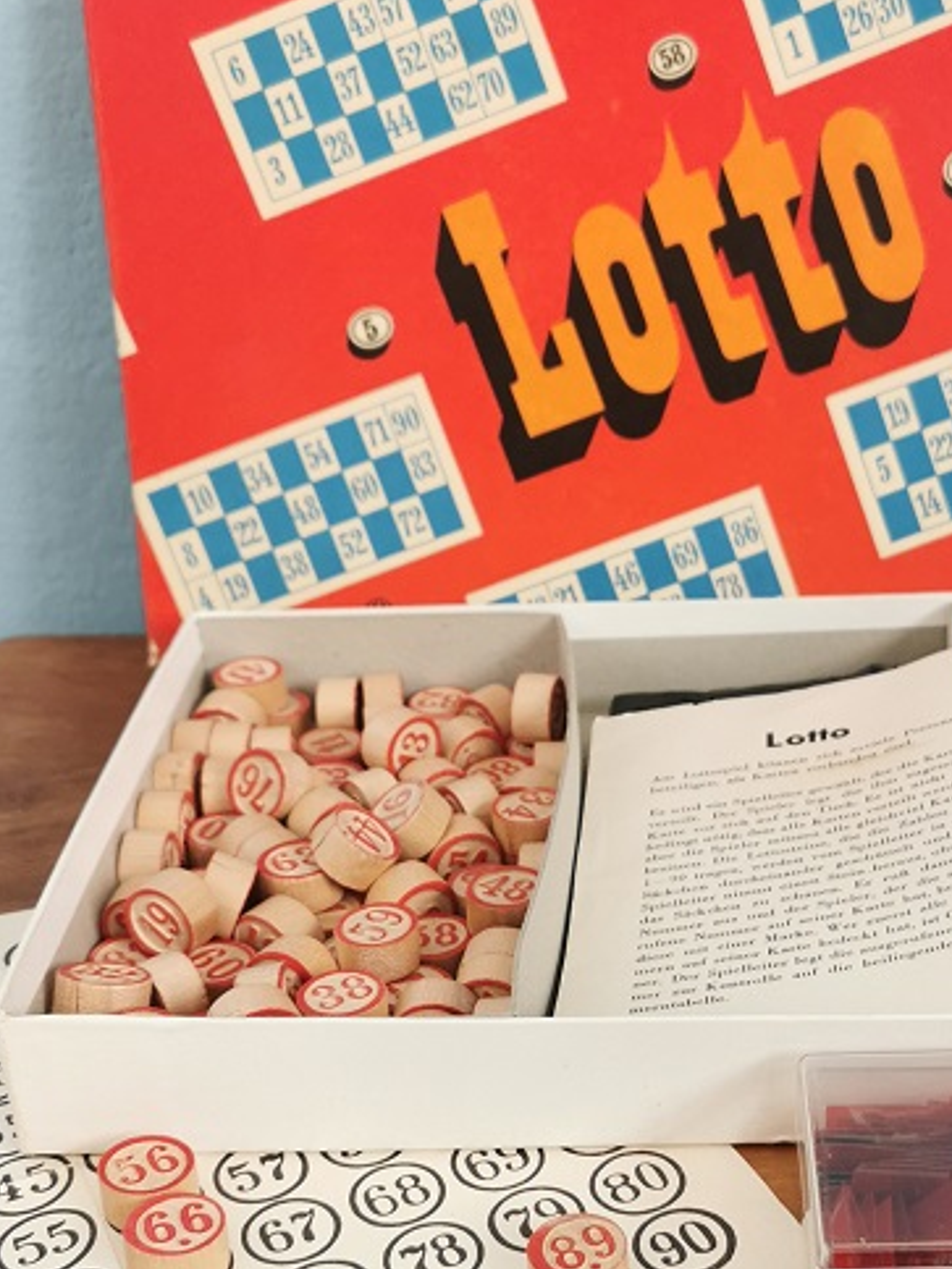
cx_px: 677
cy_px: 861
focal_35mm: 52
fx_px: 1907
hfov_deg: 27.8
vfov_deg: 36.4
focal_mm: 5.56
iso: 100
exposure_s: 1/50
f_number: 1.6
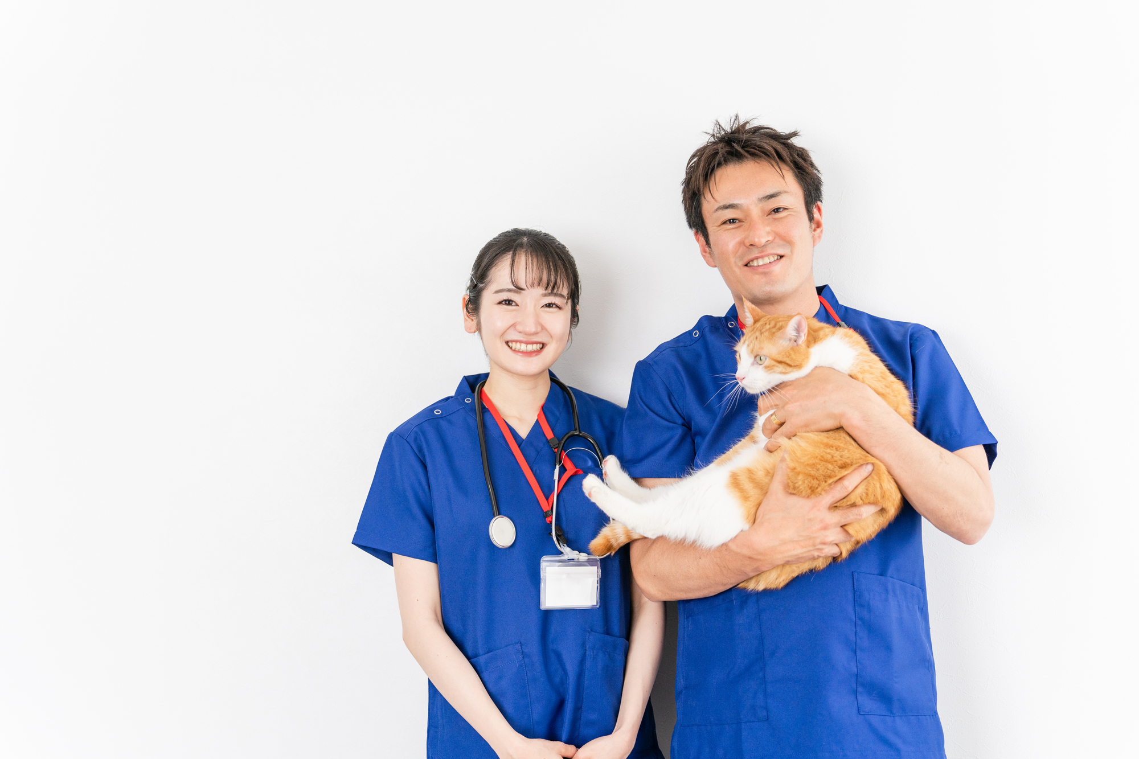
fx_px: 1550
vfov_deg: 27.5
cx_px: 570
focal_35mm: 49
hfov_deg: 40.3
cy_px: 380
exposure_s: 1/500
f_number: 2.2
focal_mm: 49
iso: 320
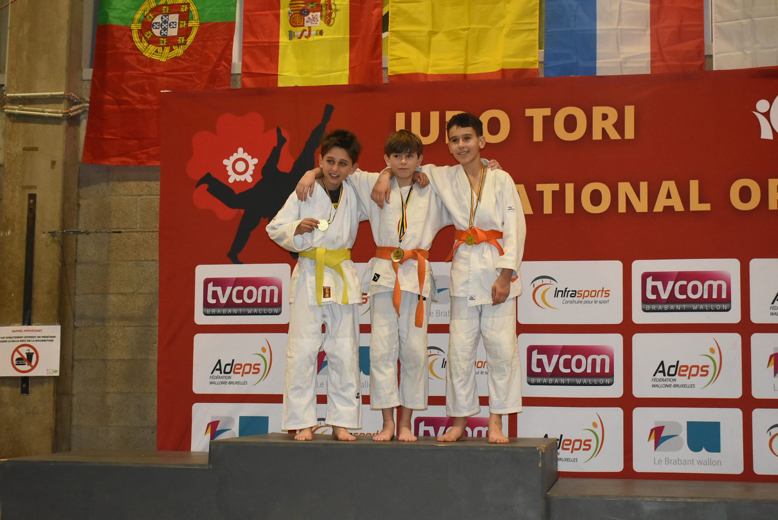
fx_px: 1233
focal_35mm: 57
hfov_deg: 35.0
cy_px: 260
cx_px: 389
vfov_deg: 23.8
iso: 3200
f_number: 6.3
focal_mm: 38
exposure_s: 1/250
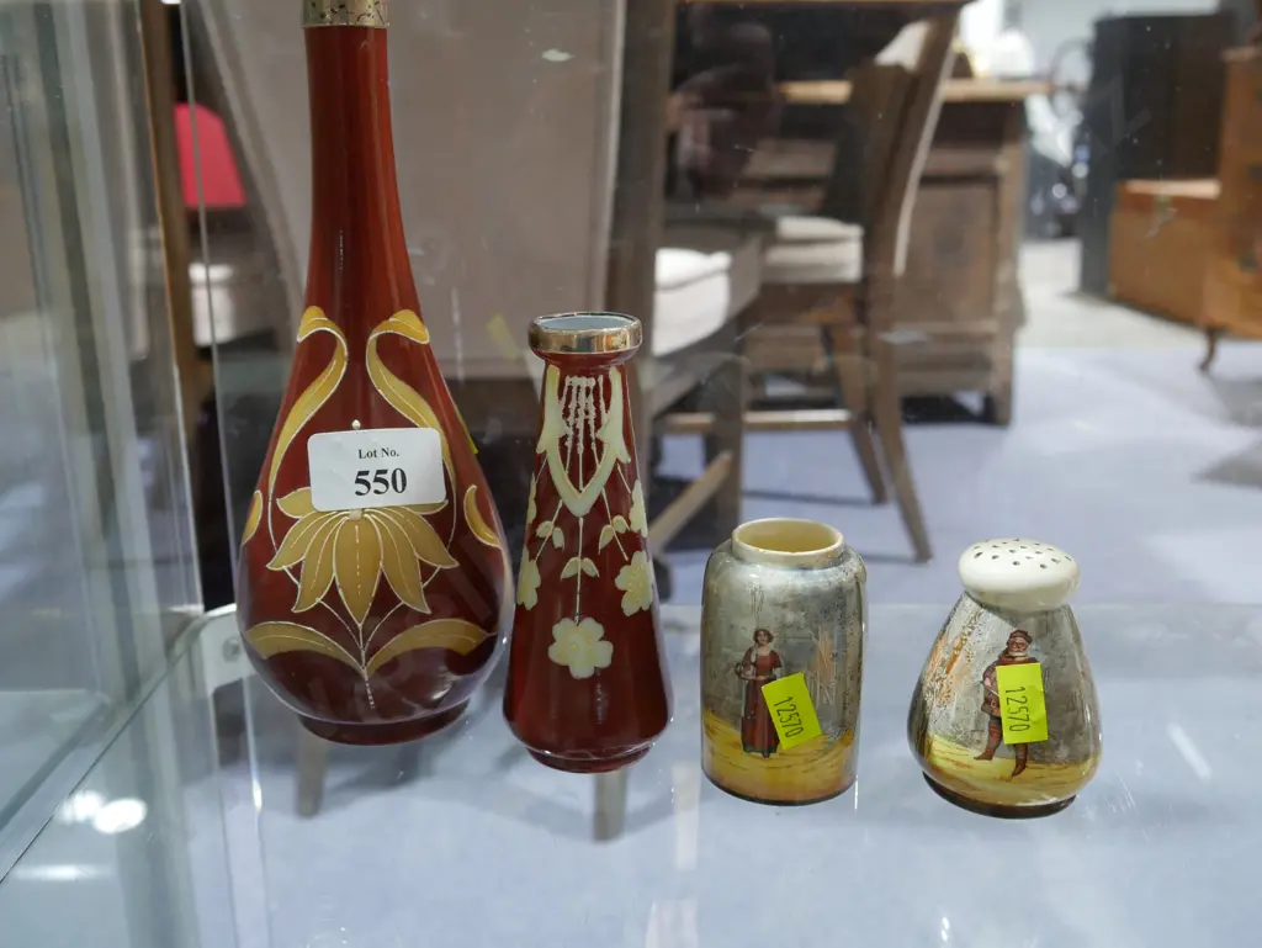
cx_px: 631
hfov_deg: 53.9
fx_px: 1240
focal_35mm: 34
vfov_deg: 41.8
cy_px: 474
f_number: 4.5
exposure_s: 1/60
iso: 1250
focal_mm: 17
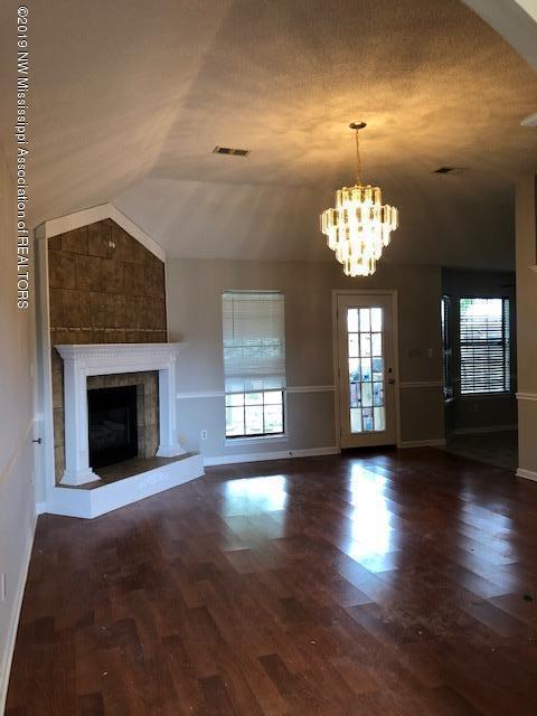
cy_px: 358
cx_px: 268
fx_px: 579
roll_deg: +1.7
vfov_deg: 63.4
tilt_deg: -0.5
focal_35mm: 28
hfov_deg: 49.7
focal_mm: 3.99
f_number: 1.8
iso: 40
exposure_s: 1/24
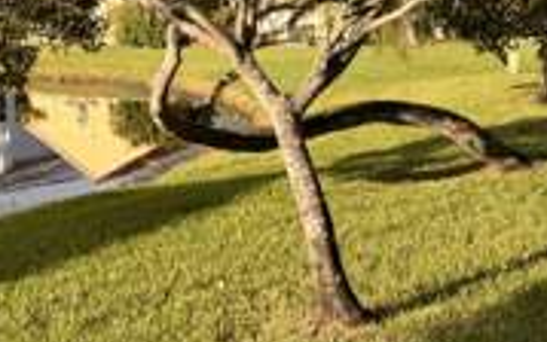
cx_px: 186
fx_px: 1014
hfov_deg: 30.0
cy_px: 11
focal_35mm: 68
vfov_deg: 18.7
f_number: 1.78
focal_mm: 6.76
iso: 80
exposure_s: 1/1923
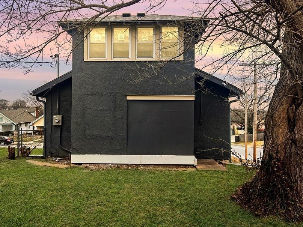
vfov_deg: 42.9
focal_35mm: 33
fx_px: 289
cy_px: 104
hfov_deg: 55.1
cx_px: 130
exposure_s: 1/2252
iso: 50
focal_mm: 5.7
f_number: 1.5
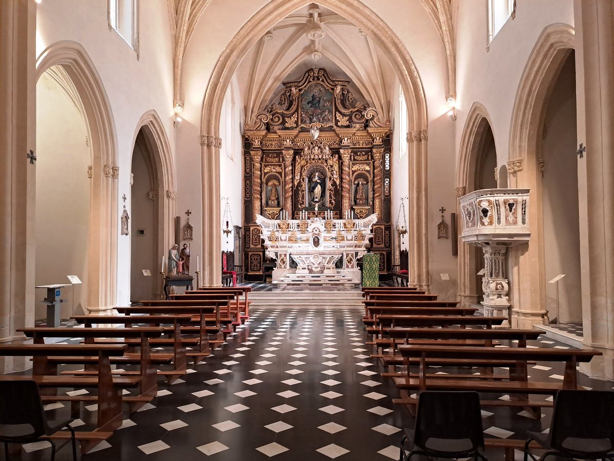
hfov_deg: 69.4
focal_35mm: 25
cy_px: 230
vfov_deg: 54.9
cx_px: 307
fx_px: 443
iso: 250
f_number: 1.8
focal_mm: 4.65
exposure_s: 1/50
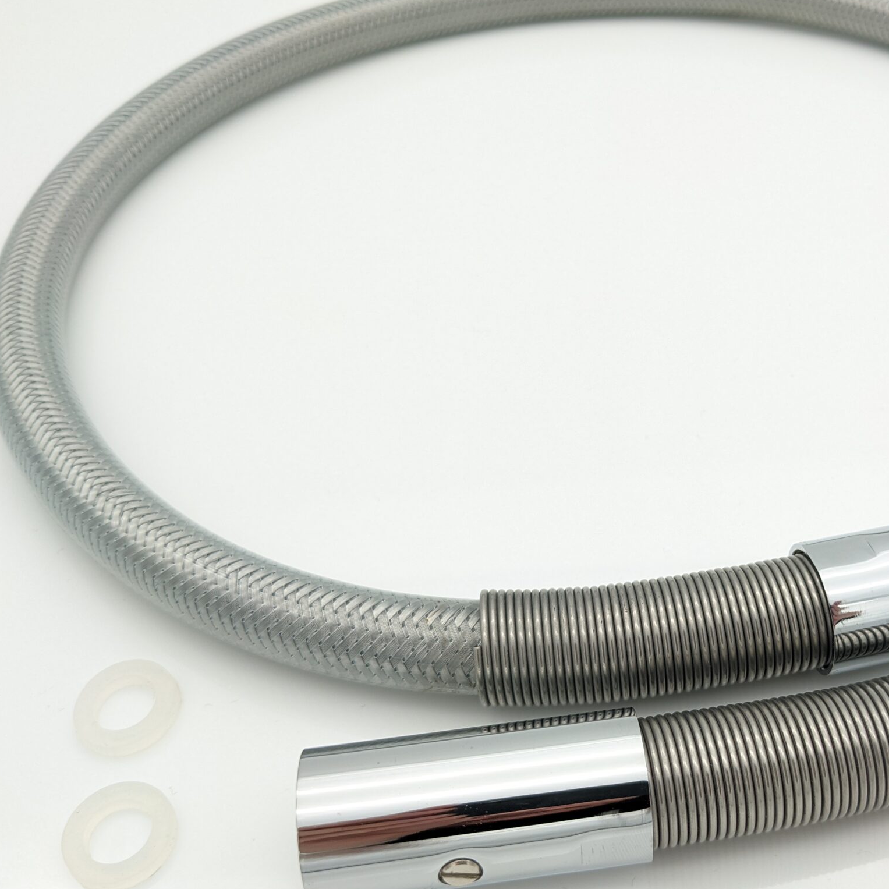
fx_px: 1162
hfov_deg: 41.2
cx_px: 608
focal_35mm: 40
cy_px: 413
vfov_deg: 41.8
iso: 59
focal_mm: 4.38
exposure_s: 1/283
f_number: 1.73
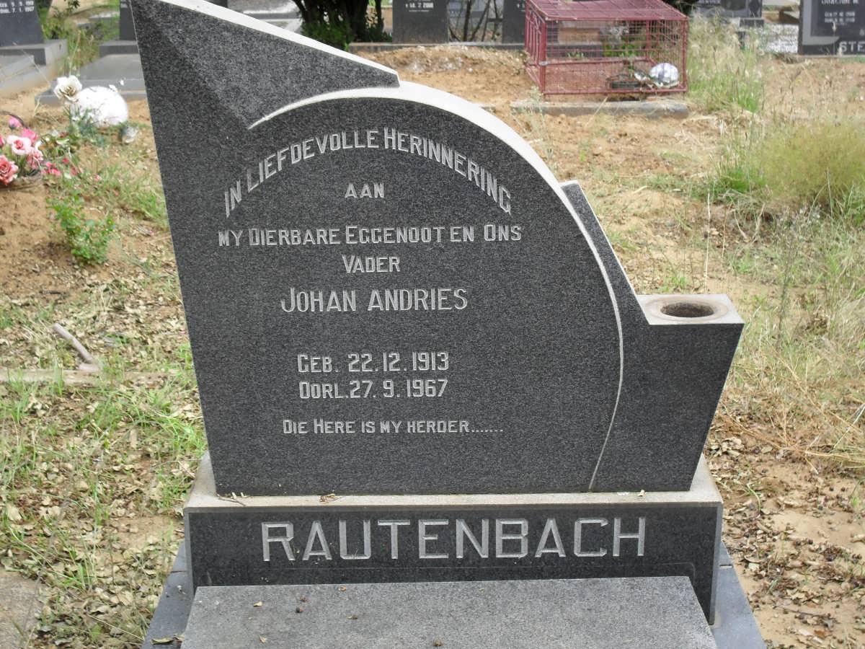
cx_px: 432
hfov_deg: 33.8
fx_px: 1424
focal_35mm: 57
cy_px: 324
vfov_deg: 25.7
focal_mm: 10.1
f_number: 4.3
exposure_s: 1/180
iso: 100
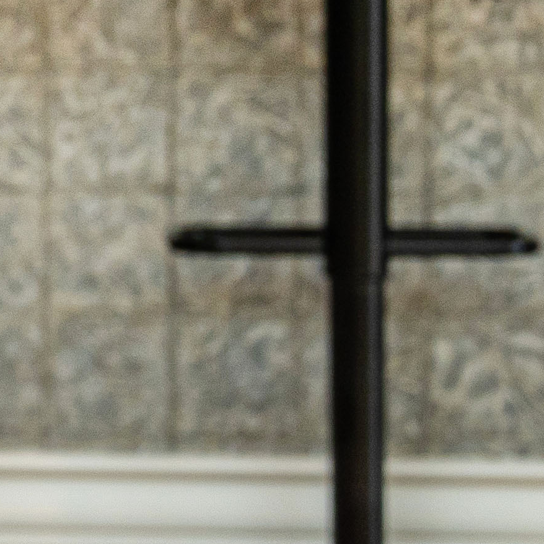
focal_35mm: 339
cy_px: -57
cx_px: -1281
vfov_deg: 5.2
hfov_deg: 4.8
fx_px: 6027
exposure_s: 1/400
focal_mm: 50
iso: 400
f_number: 3.5
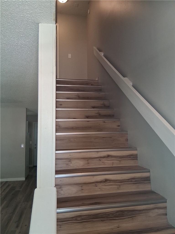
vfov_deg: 67.3
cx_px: 88
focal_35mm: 26
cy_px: 117
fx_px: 175
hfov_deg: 53.1
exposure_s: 1/100
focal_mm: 3.98
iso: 25
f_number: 1.8
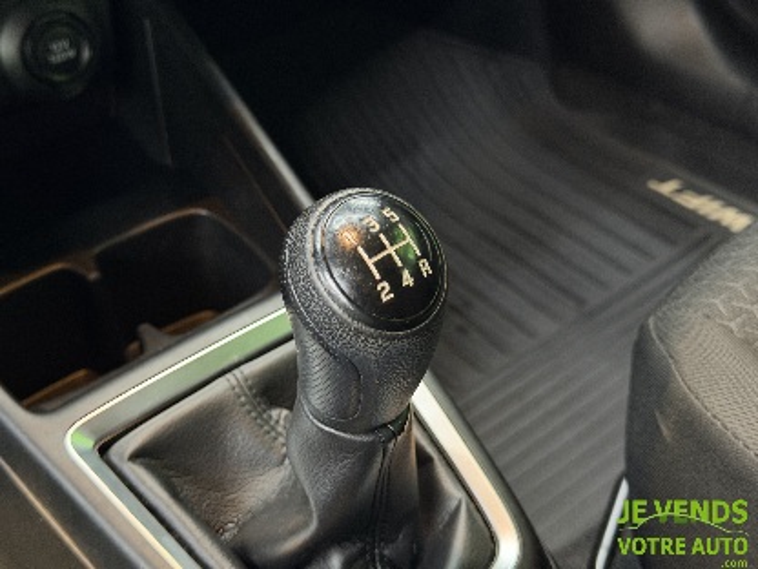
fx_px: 1051
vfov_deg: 30.3
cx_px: 379
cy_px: 284
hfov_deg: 39.7
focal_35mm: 48
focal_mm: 6.76
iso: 800
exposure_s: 1/25
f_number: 1.78
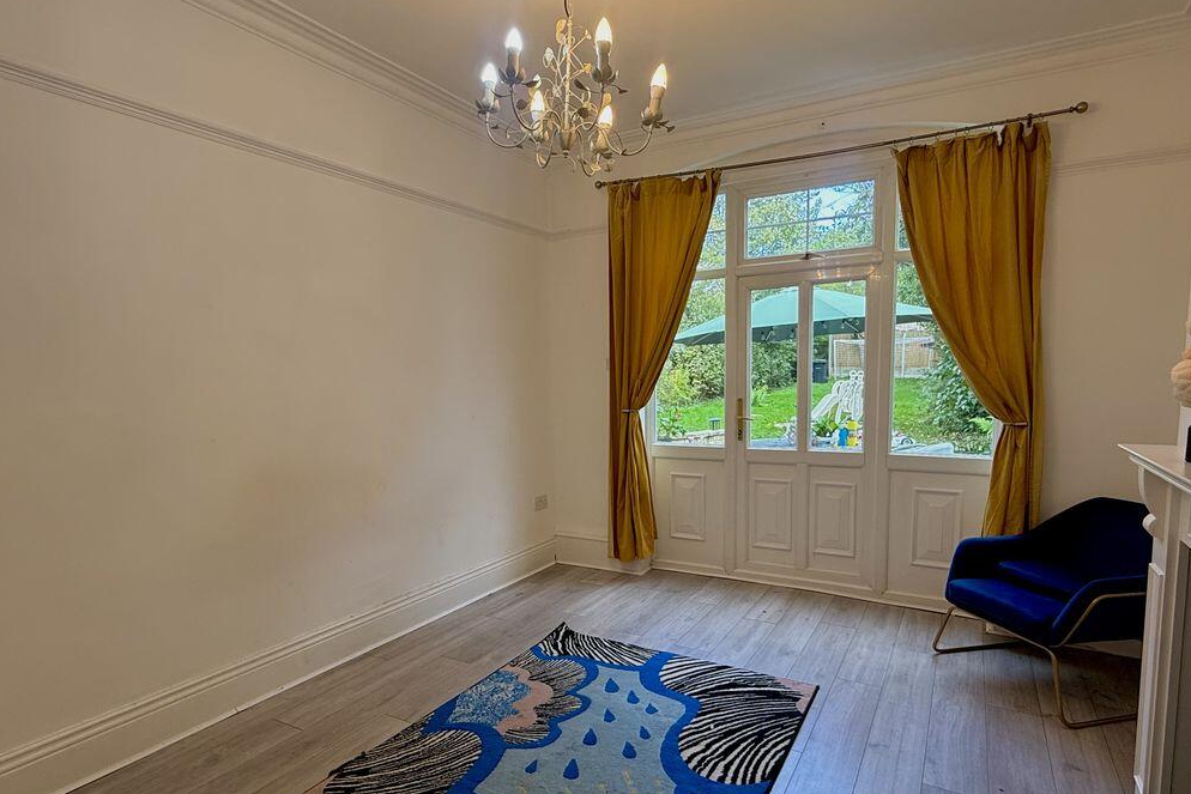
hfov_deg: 100.4
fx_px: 496
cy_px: 444
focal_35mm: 15
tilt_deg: -5.8
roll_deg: +0.7
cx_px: 601
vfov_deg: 77.0
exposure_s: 1/100
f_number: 2.2
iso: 100
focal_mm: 2.22
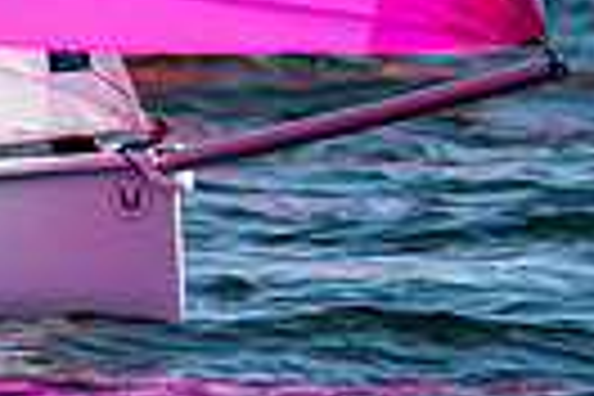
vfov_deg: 0.6
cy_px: -245
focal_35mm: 2152
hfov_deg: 1.0
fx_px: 35505
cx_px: -184
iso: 200
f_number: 5
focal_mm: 300
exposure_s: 1/4000
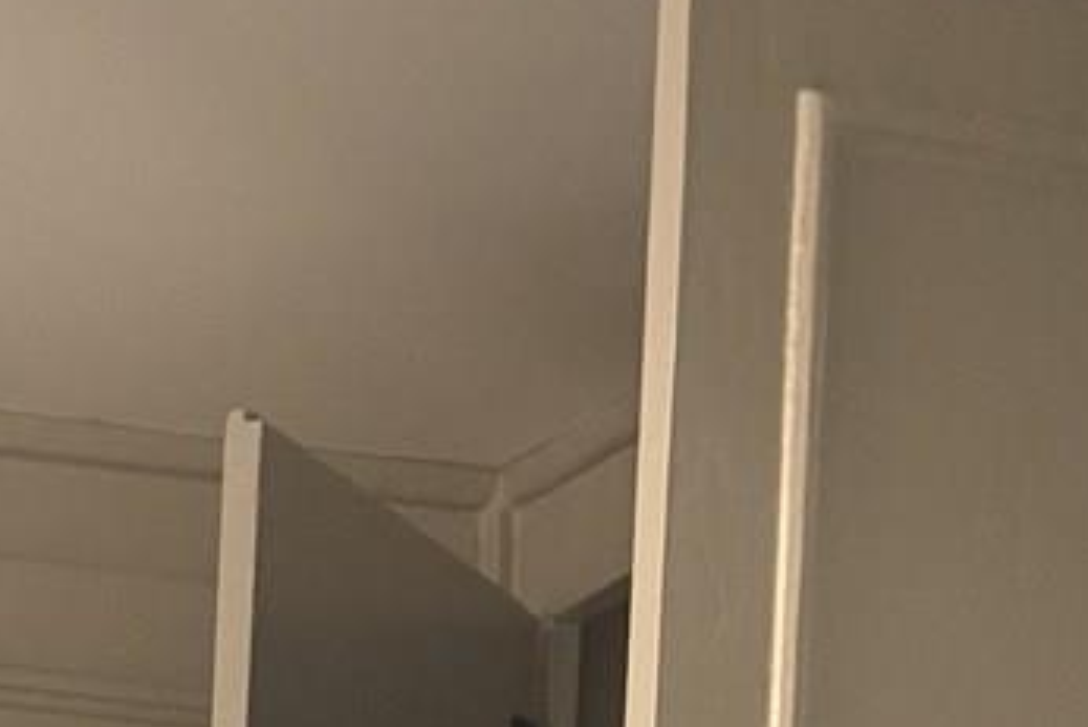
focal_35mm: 166
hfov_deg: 11.4
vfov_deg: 6.8
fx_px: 5019
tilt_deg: -5.5
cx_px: -931
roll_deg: -1.7
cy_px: 2729
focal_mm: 6.76
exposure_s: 1/60
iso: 125
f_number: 1.78
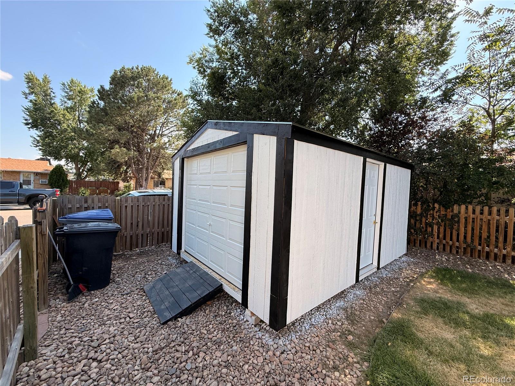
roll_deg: -1.2
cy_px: 193
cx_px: 258
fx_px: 208
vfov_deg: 85.7
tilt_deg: -1.6
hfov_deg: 102.1
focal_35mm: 14
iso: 50
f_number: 2.2
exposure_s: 1/545
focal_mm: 2.22
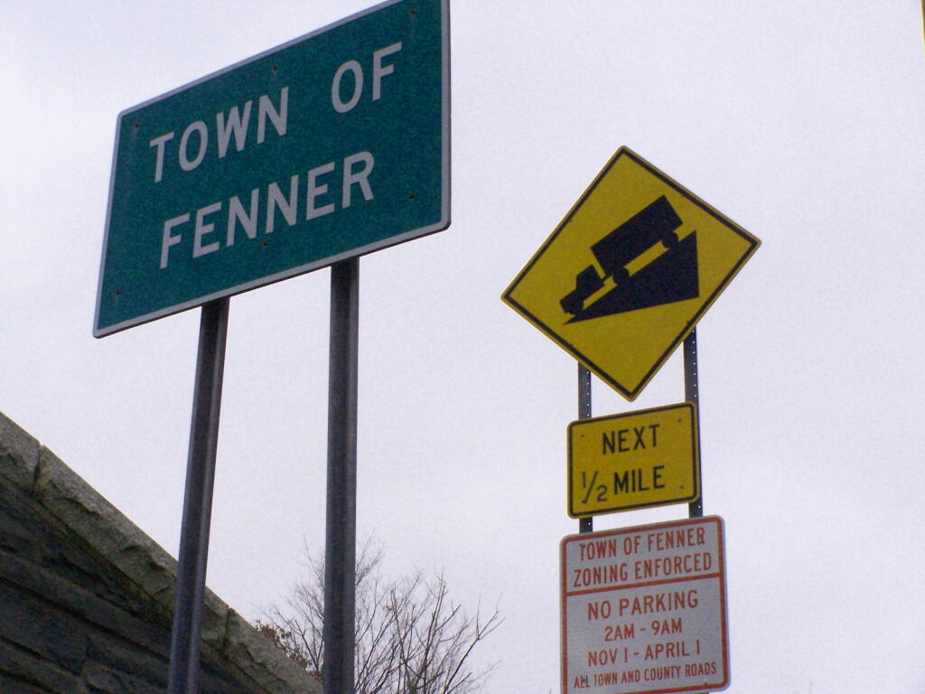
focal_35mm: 82
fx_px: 2191
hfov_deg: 23.8
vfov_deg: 18.0
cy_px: 347
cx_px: 462
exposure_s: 1/800
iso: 400
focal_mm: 13.7
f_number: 6.3
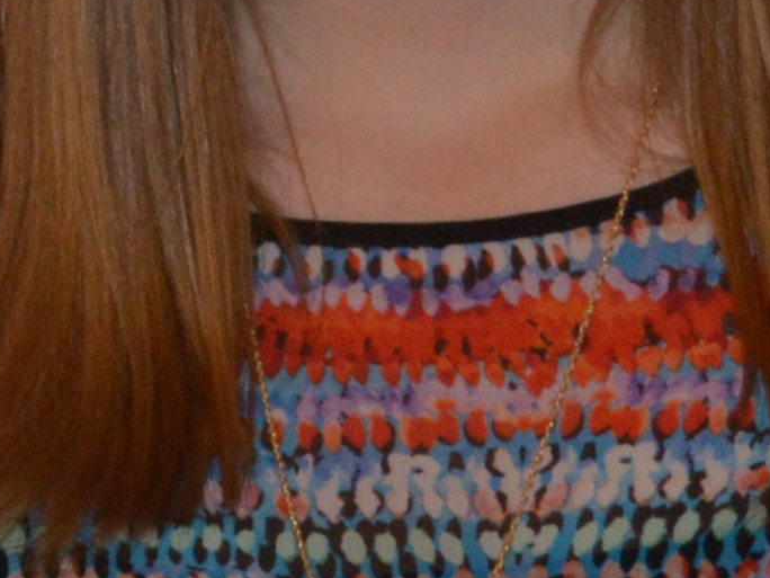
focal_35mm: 304
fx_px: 6762
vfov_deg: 4.9
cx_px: -612
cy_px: 251
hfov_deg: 6.4
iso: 1100
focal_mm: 32
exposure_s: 1/50
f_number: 4.8
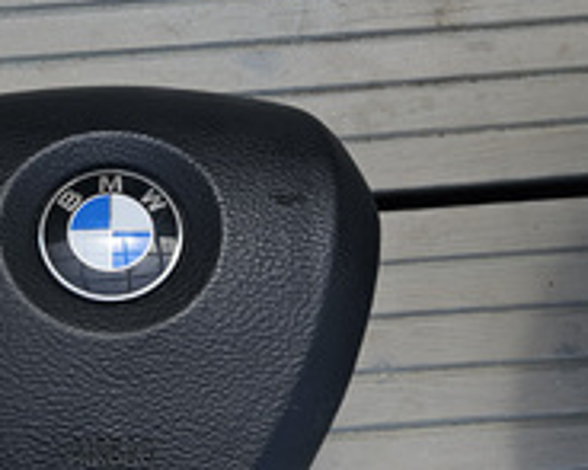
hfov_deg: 30.1
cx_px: 107
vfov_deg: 24.9
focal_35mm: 61
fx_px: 1061
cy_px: 195
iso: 50
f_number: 1.8
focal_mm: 5.4
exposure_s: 1/1002
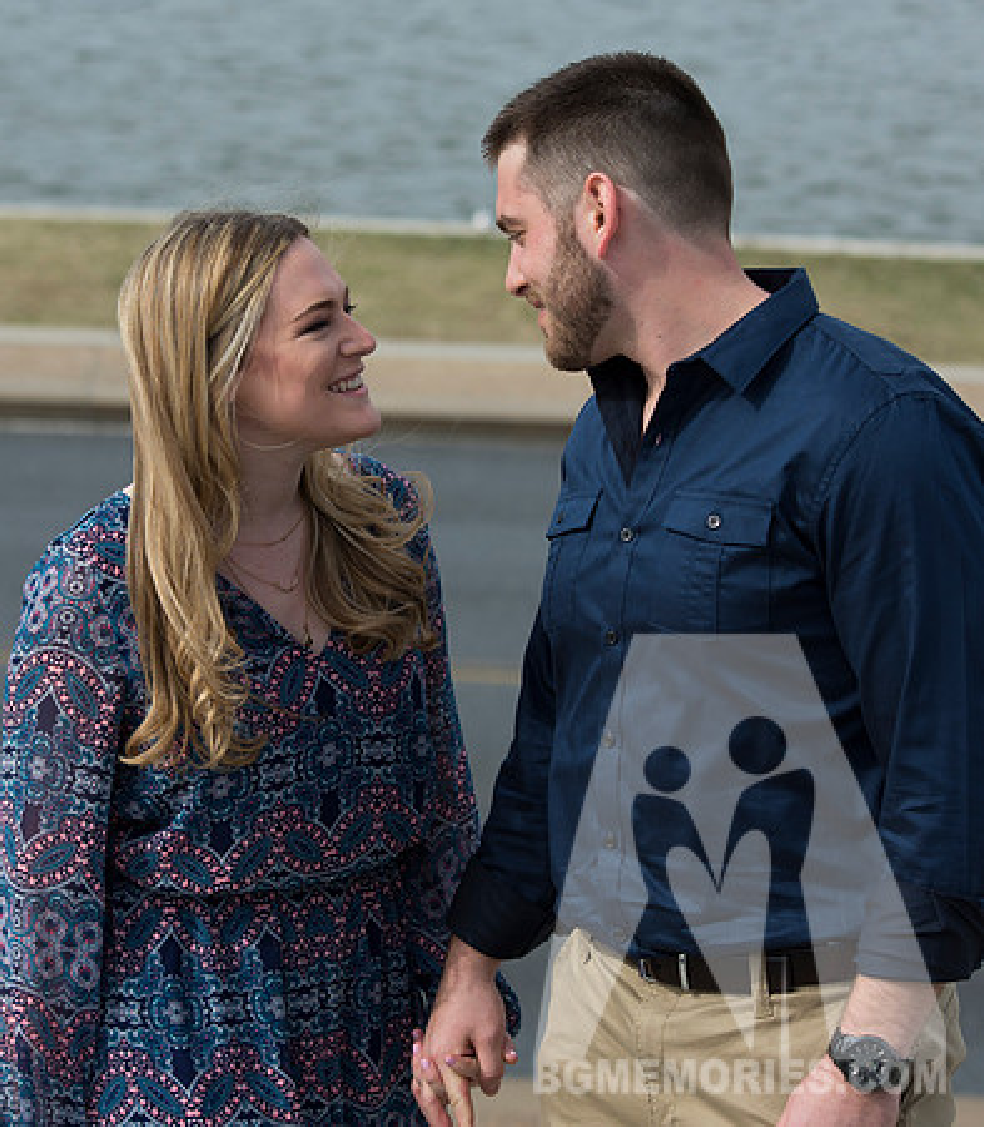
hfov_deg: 9.5
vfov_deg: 10.9
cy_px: 564
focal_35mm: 171
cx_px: 418
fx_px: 5919
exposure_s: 1/800
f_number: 5.6
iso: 160
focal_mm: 95
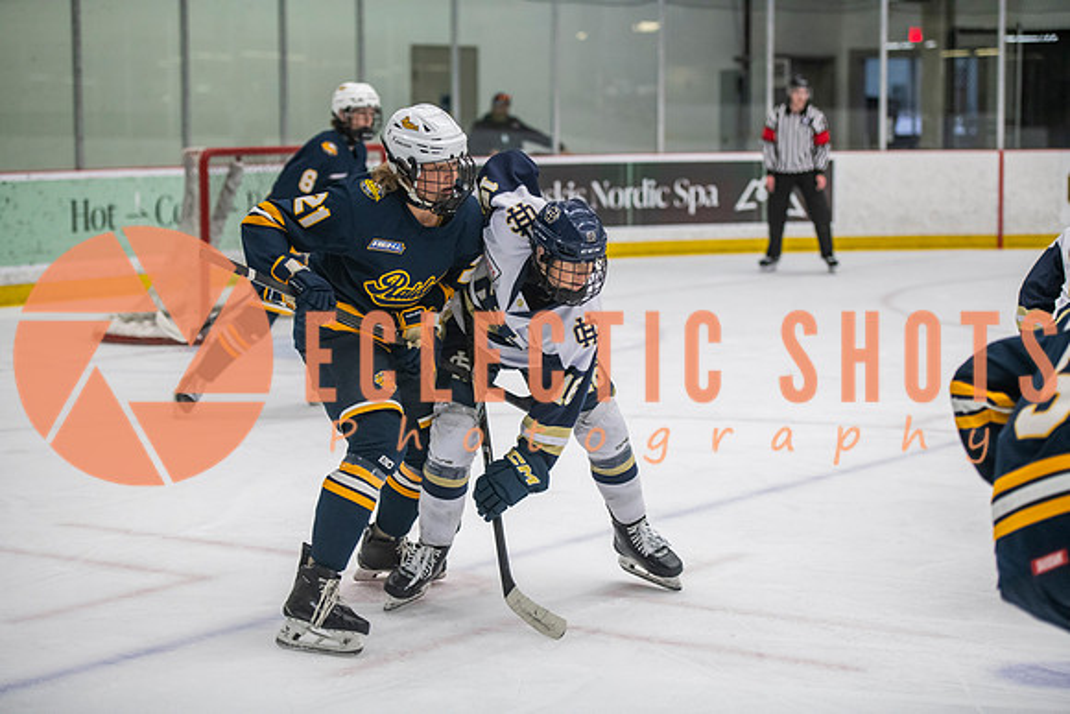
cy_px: 357
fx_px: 2557
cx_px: 535
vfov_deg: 15.9
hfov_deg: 23.6
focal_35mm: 86
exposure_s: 1/640
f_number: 3.2
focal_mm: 86
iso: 2000
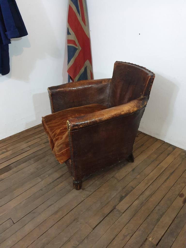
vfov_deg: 67.3
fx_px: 186
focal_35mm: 26
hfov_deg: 53.1
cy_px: 124
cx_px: 93
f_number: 1.5
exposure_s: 1/20
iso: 320
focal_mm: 4.3
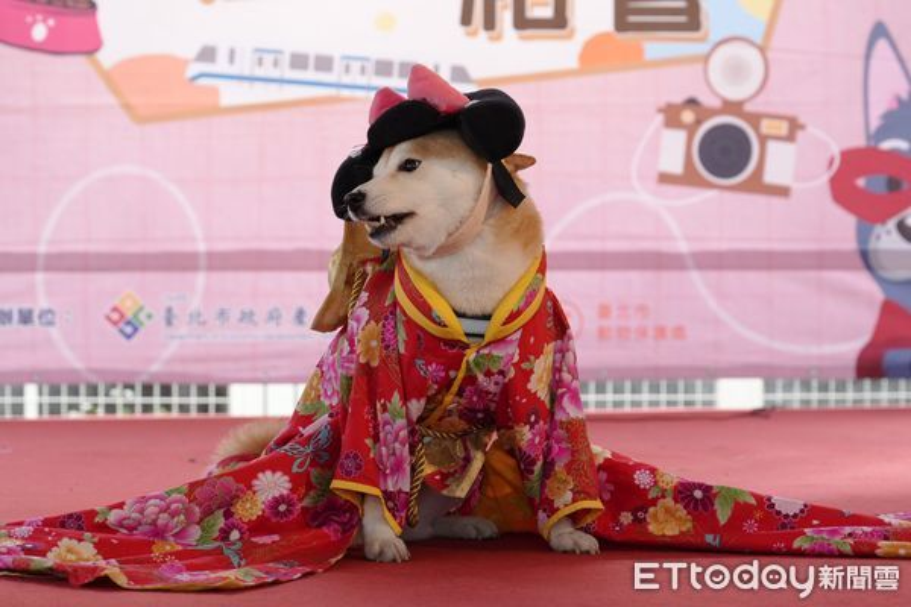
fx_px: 2657
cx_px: 456
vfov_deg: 13.0
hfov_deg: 19.5
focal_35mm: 105
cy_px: 304
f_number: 5.6
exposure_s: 1/500
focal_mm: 70
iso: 1250
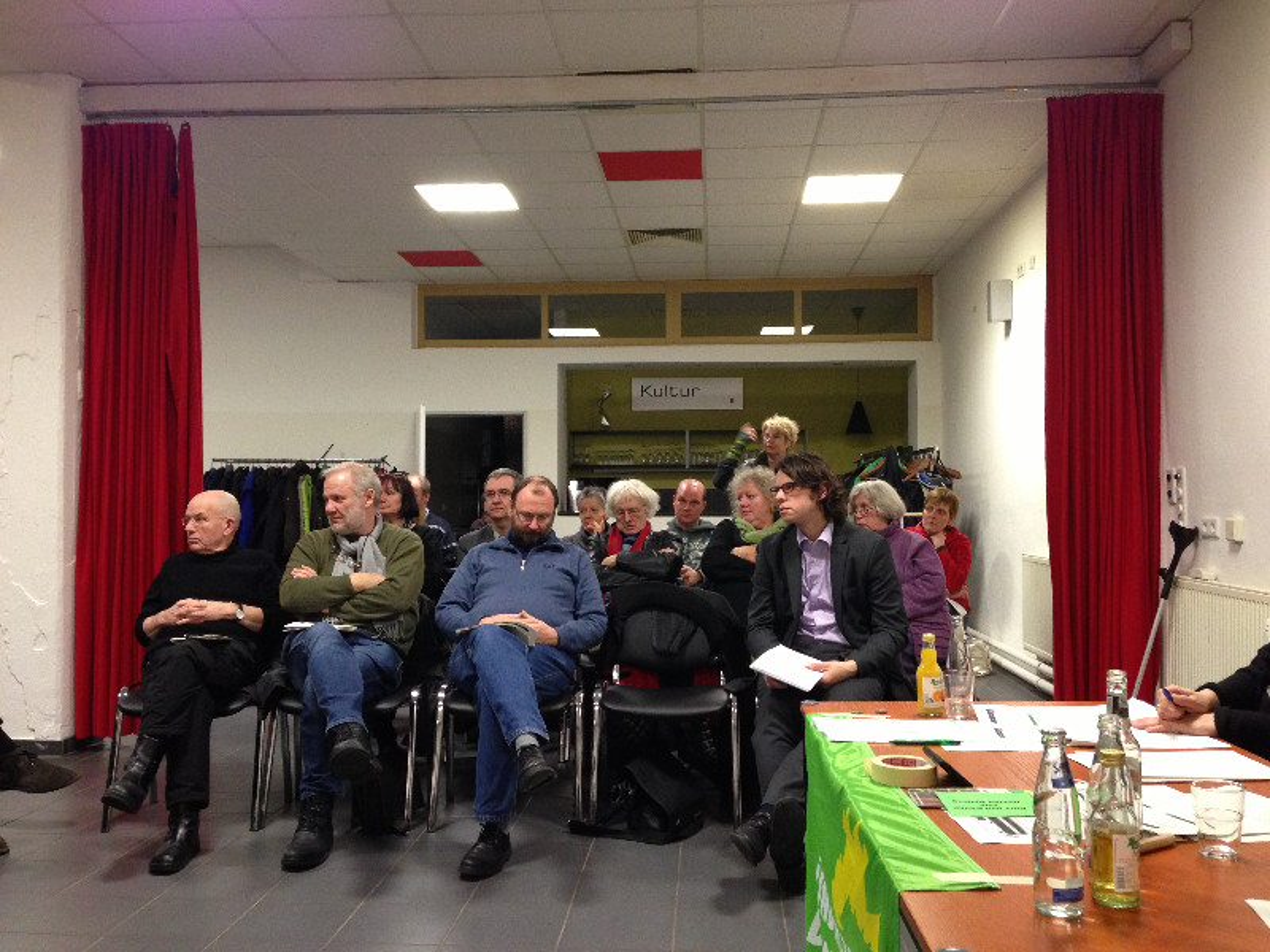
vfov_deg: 42.9
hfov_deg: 55.4
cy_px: 476
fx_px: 1211
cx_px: 635
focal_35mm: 33
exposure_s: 1/20
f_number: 2.4
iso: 250
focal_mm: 4.13
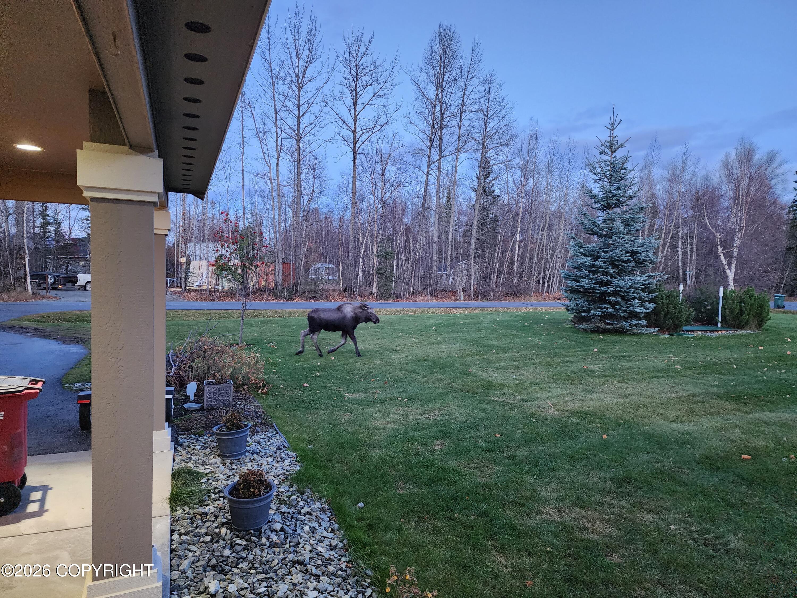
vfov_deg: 58.9
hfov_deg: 73.9
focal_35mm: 23
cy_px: 299
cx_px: 398
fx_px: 530
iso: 800
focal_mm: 6.4
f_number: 1.8
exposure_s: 1/120
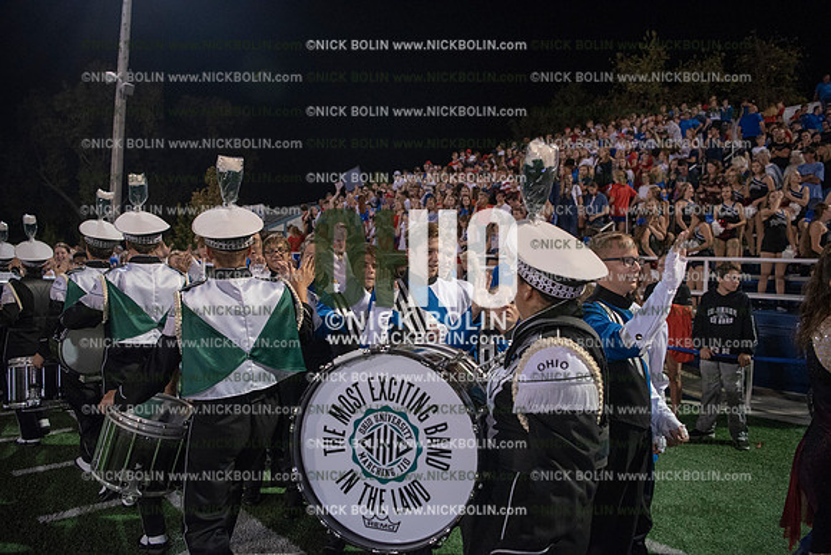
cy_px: 278
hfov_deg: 73.7
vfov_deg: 53.2
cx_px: 416
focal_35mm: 24
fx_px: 554
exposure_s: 1/500
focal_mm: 24
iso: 3200
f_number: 3.2
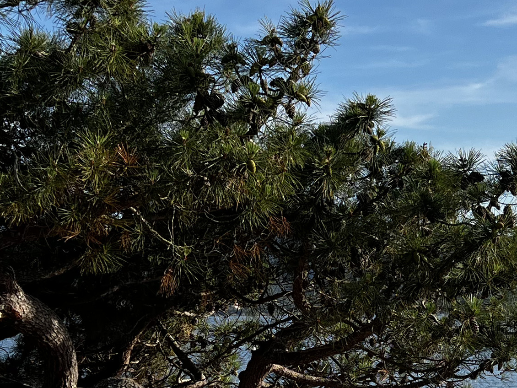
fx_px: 1374
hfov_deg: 21.3
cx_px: 301
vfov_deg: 15.9
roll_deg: +0.9
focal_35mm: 92
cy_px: 356
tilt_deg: -1.6
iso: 50
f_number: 1.5
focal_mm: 5.7
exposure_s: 1/3077
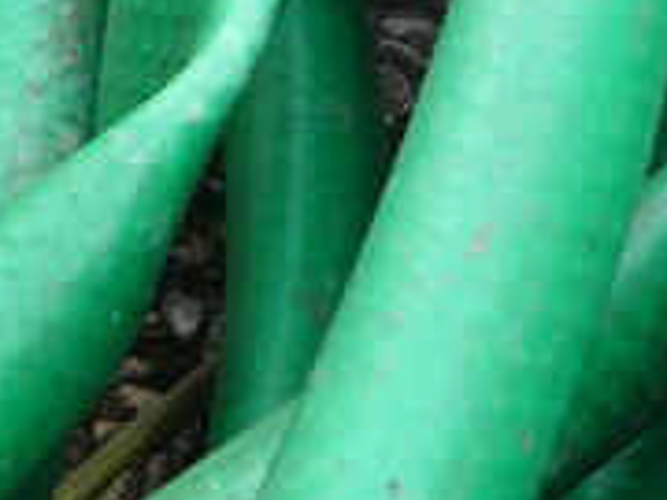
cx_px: 359
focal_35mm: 167
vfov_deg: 8.9
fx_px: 3218
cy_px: 396
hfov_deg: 11.8
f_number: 3.3
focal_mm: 5.2
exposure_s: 1/40
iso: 100
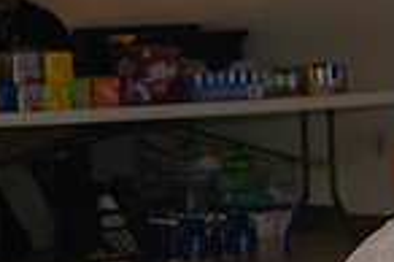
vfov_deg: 4.9
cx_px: 254
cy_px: 153
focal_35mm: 281
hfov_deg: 7.3
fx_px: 3072
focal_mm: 58
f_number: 3.5
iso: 800
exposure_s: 1/125
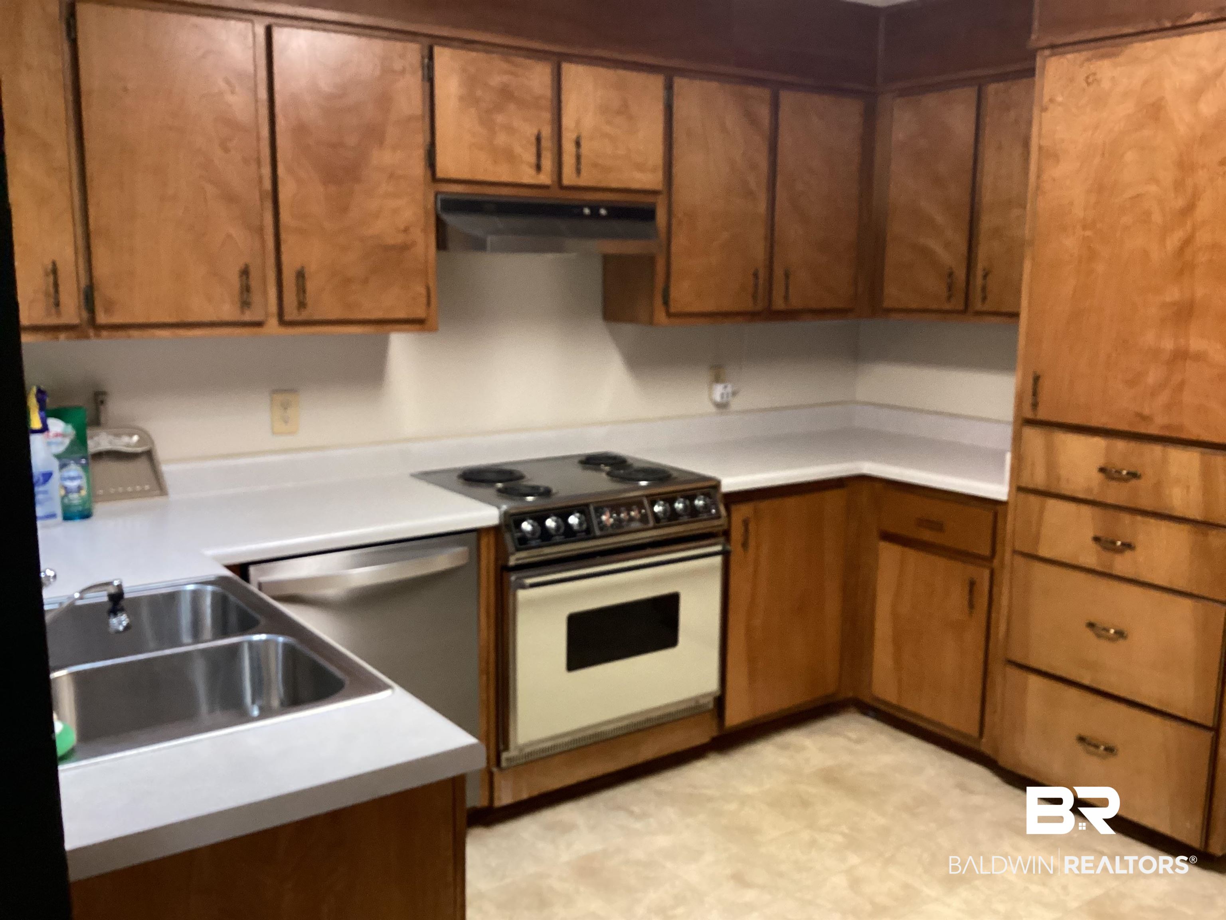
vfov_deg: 45.4
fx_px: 1098
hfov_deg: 58.4
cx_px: 613
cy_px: 460
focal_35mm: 31
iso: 320
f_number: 2.4
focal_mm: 3.3
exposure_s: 1/50
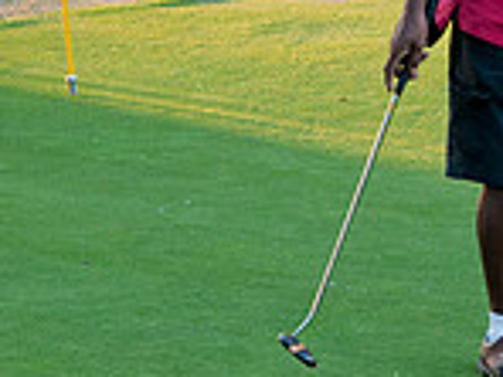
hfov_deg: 7.9
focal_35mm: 248
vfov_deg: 6.0
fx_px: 3604
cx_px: 632
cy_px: 39
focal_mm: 44
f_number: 6.3
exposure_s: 1/100
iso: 500
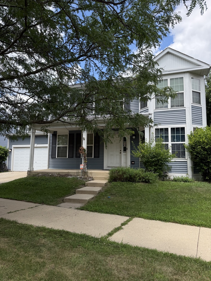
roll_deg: -1.0
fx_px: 195
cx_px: 106
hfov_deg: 56.8
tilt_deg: +5.3
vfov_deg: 71.6
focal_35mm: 24
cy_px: 140
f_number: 1.78
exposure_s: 1/3145
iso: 100
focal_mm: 6.76
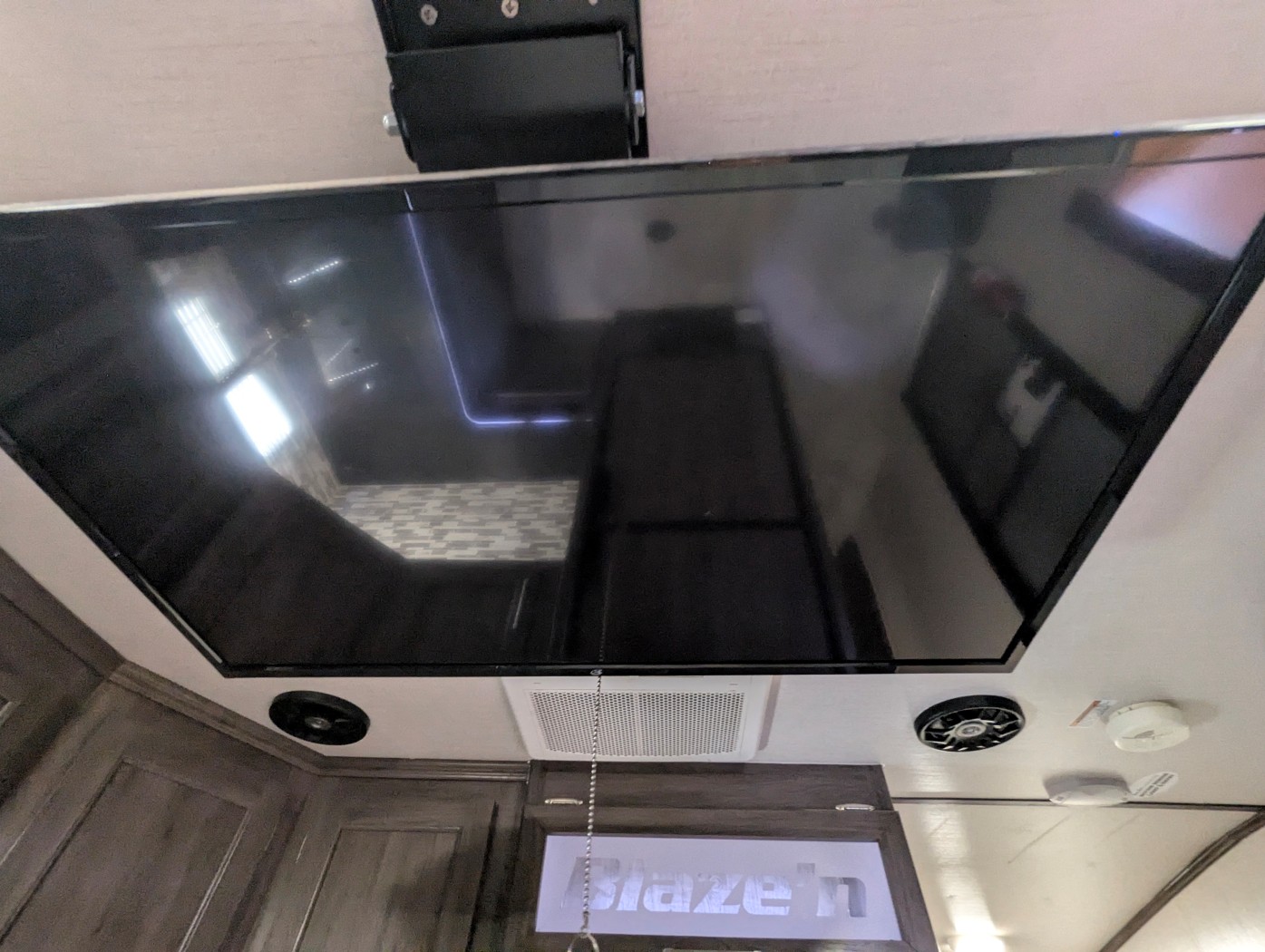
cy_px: 476
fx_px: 585
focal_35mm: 16
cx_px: 632
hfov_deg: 94.4
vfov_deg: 78.2
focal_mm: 2.35
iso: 512
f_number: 2.2
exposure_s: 1/23.8
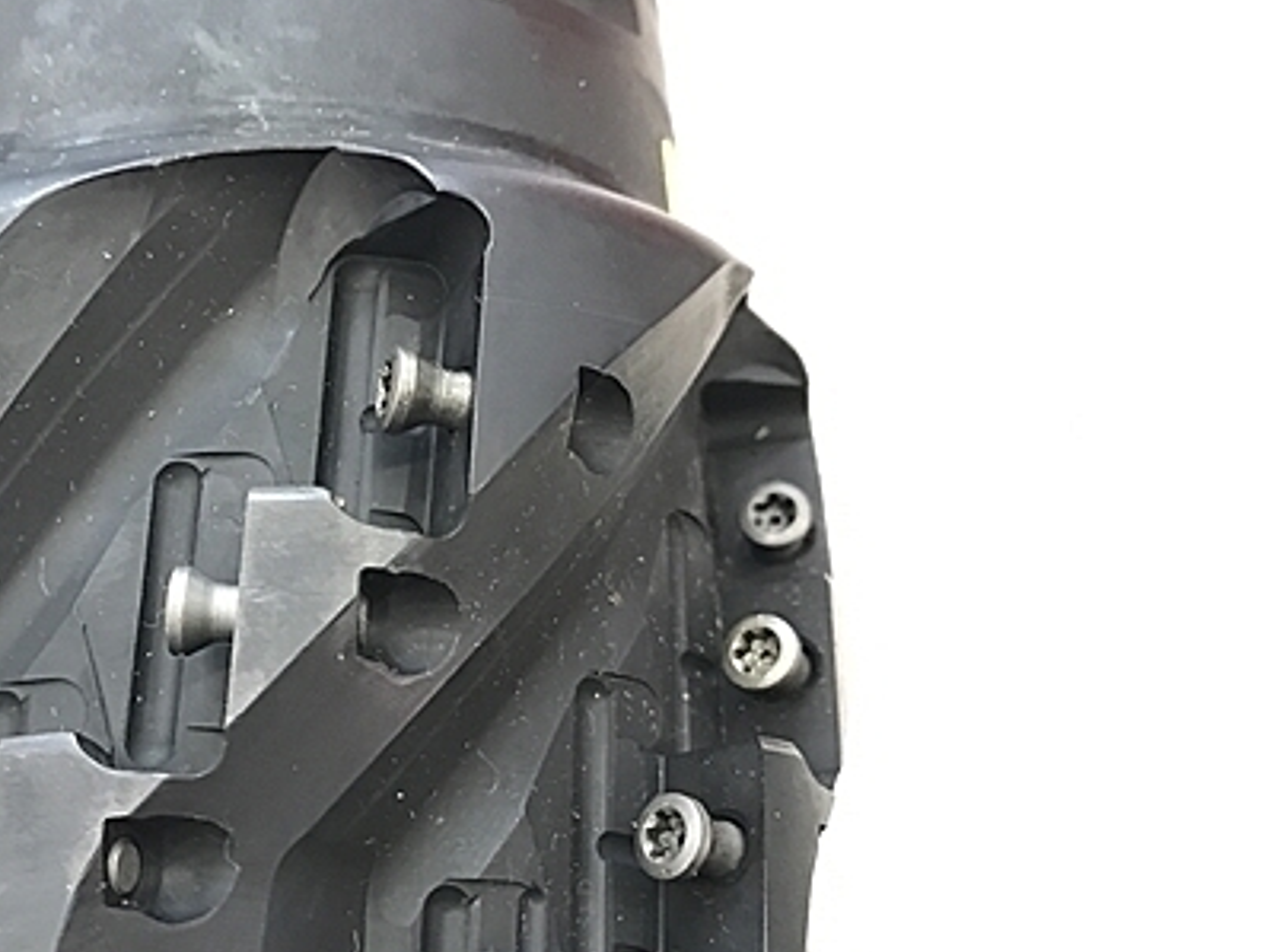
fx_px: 1648
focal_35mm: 45
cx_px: 277
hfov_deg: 40.5
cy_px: 643
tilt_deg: -84.8
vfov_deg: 31.9
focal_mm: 3.99
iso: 50
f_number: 1.8
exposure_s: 1/15
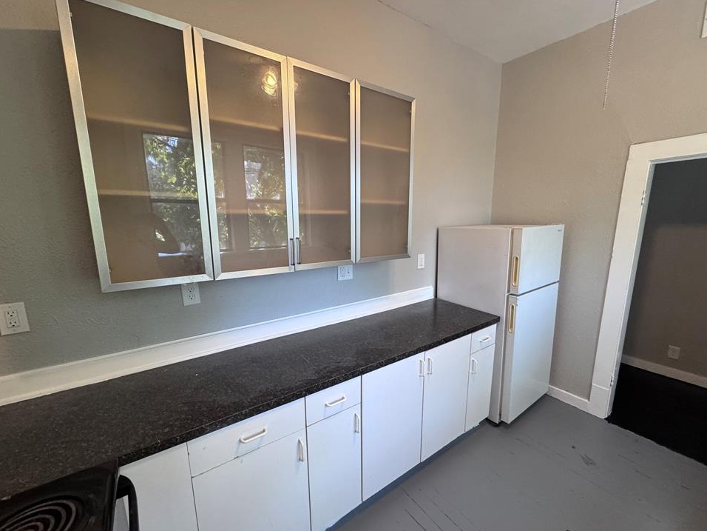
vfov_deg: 81.7
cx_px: 362
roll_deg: -0.1
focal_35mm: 15
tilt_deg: -10.1
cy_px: 272
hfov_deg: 98.2
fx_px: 306
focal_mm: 2.22
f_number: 2.2
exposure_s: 1/120
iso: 200
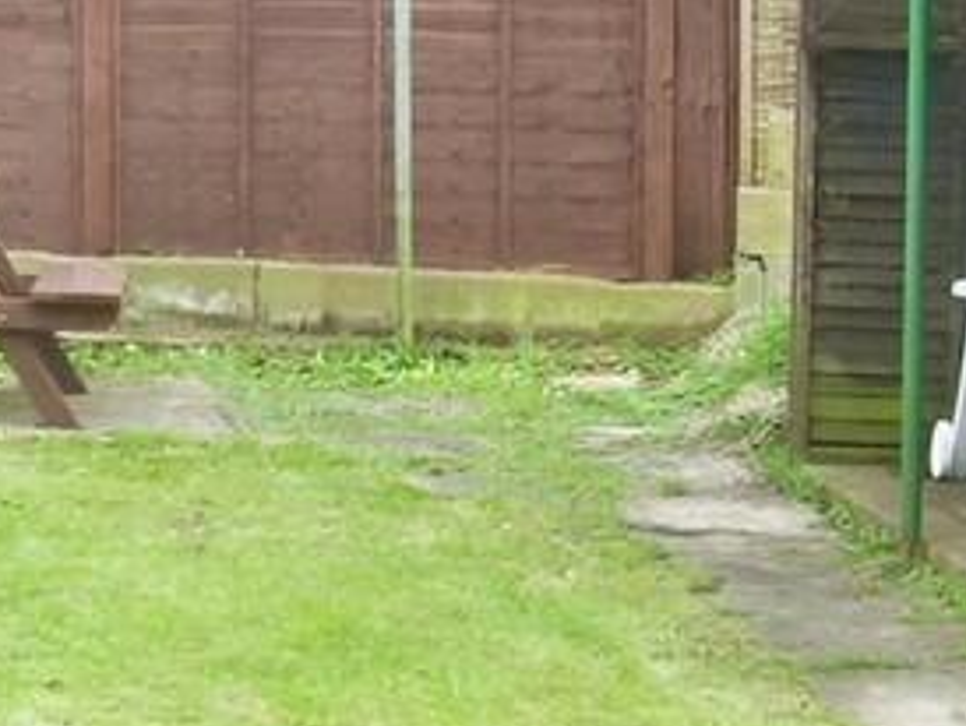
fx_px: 3547
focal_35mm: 127
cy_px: 784
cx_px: 261
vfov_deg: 11.5
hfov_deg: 15.4
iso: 50
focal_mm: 5.7
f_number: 4.9
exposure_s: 1/24.8
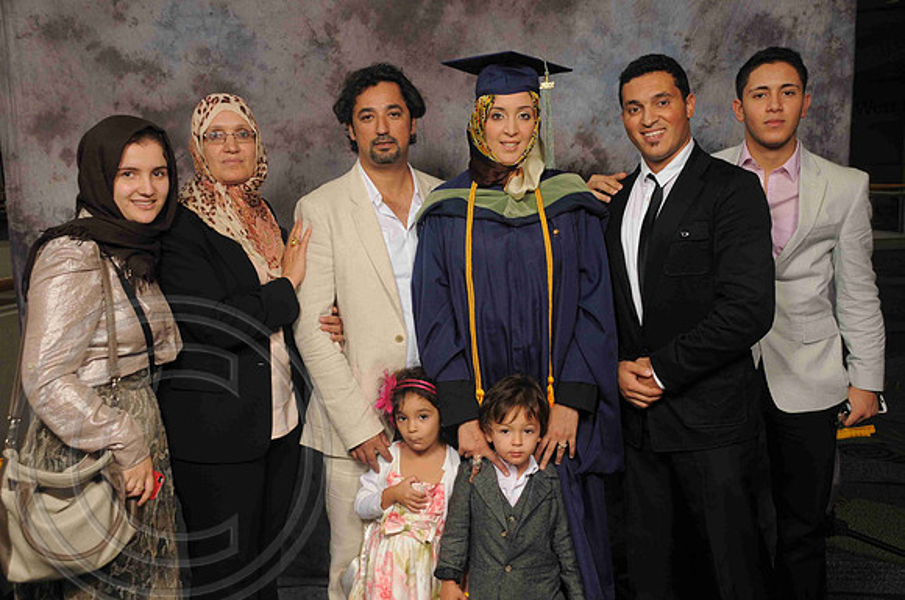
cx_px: 452
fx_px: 979
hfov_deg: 49.6
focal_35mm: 39
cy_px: 300
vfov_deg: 34.1
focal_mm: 26
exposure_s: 1/125
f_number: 5.6
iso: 250
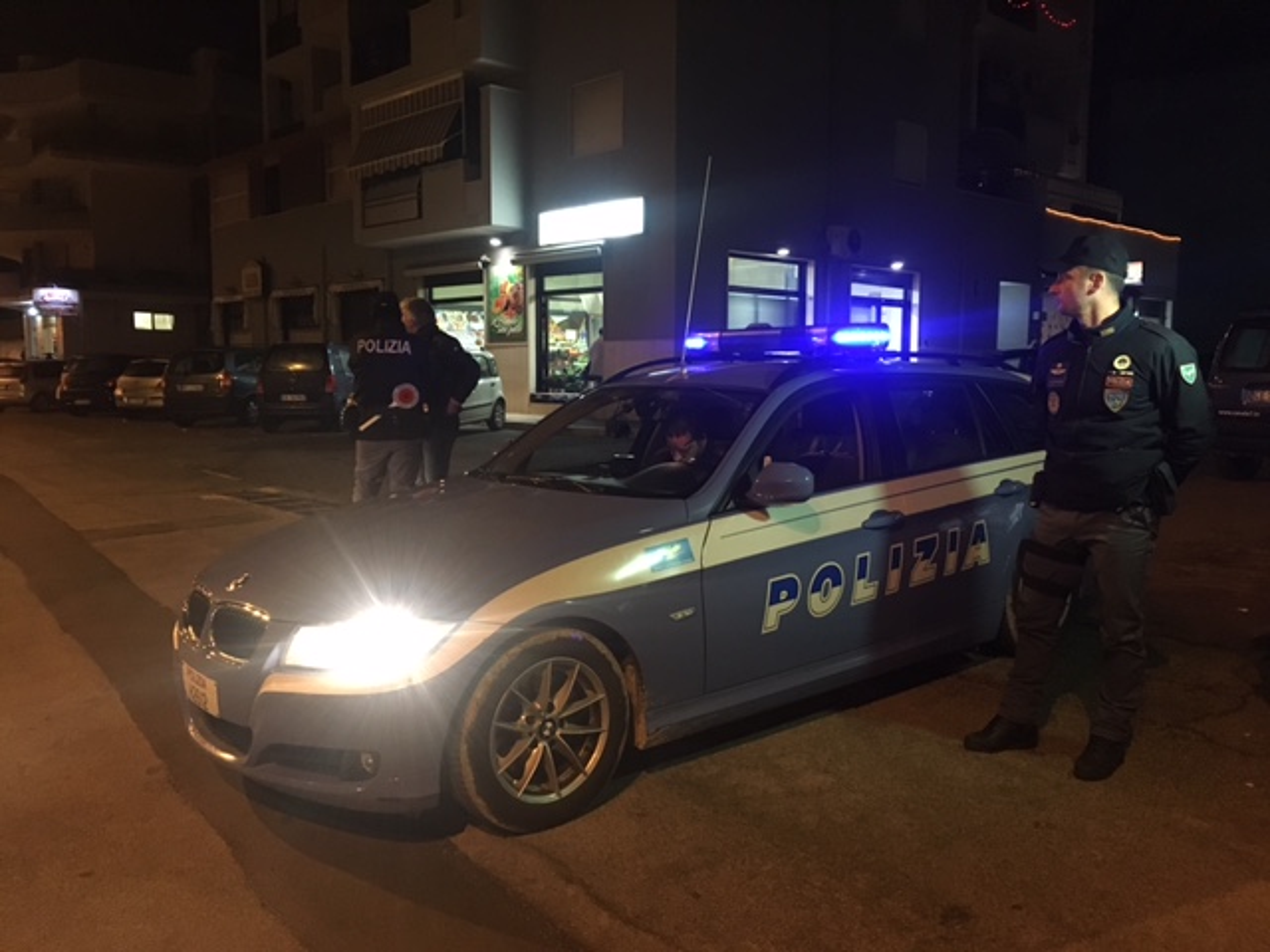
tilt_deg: -5.7
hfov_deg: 61.7
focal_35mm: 29
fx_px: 1064
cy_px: 476
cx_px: 635
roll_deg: -0.2
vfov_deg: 48.2
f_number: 2.2
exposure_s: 1/17
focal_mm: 4.15
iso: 250
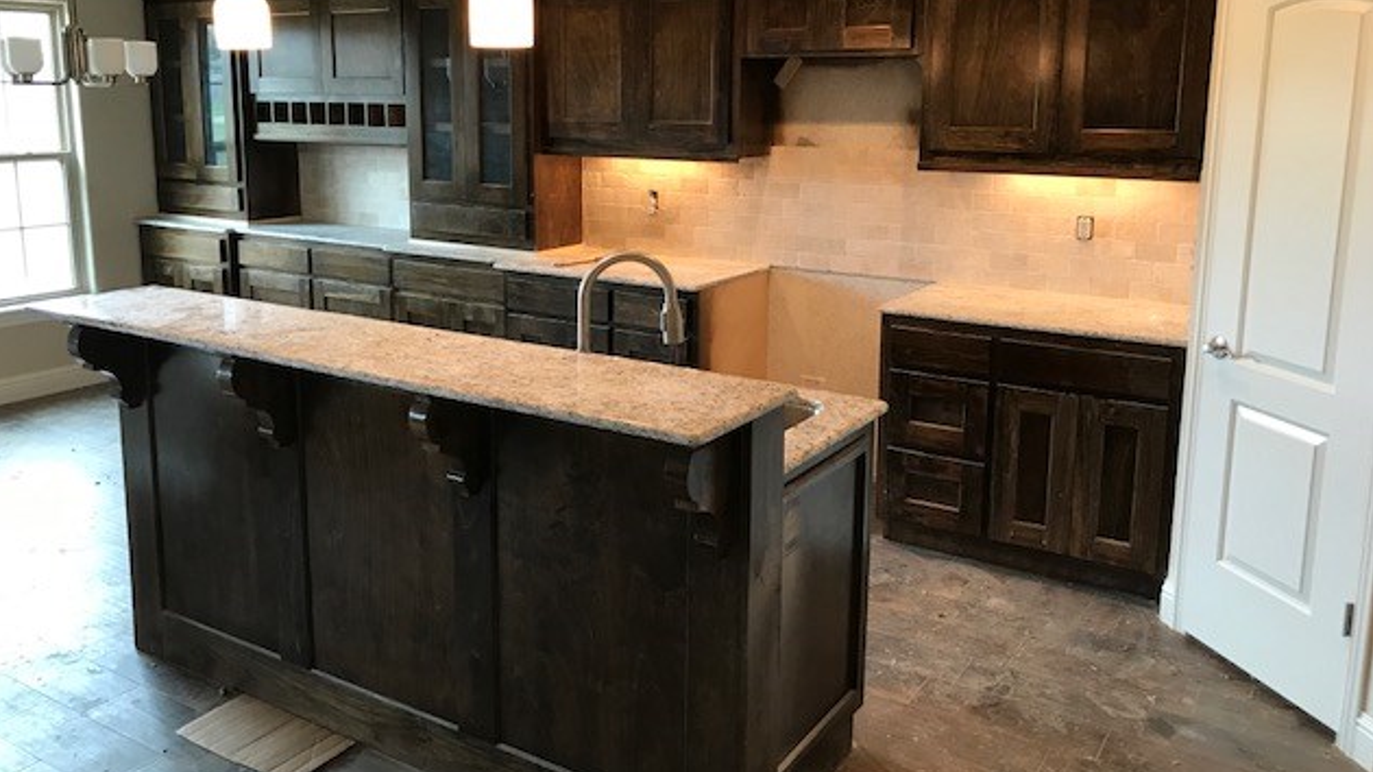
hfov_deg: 62.6
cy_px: 294
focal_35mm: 31
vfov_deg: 37.5
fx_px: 1128
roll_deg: -0.6
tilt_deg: -9.1
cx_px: 678
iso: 40
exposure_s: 1/20
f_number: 1.8
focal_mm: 3.99
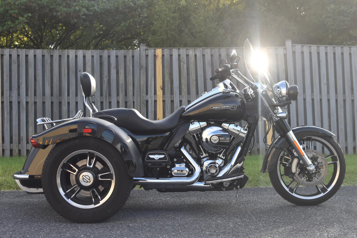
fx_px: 521
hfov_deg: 37.9
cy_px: 119
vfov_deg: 25.7
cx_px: 178
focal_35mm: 52
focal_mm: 35
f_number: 5
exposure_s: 1/1000
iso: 400
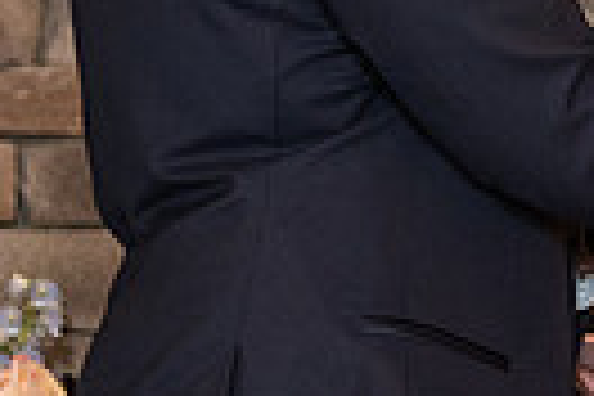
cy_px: -79
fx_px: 9536
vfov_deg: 2.4
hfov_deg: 3.6
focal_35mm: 578
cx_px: 919
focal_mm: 113
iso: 2000
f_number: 4
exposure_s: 1/100
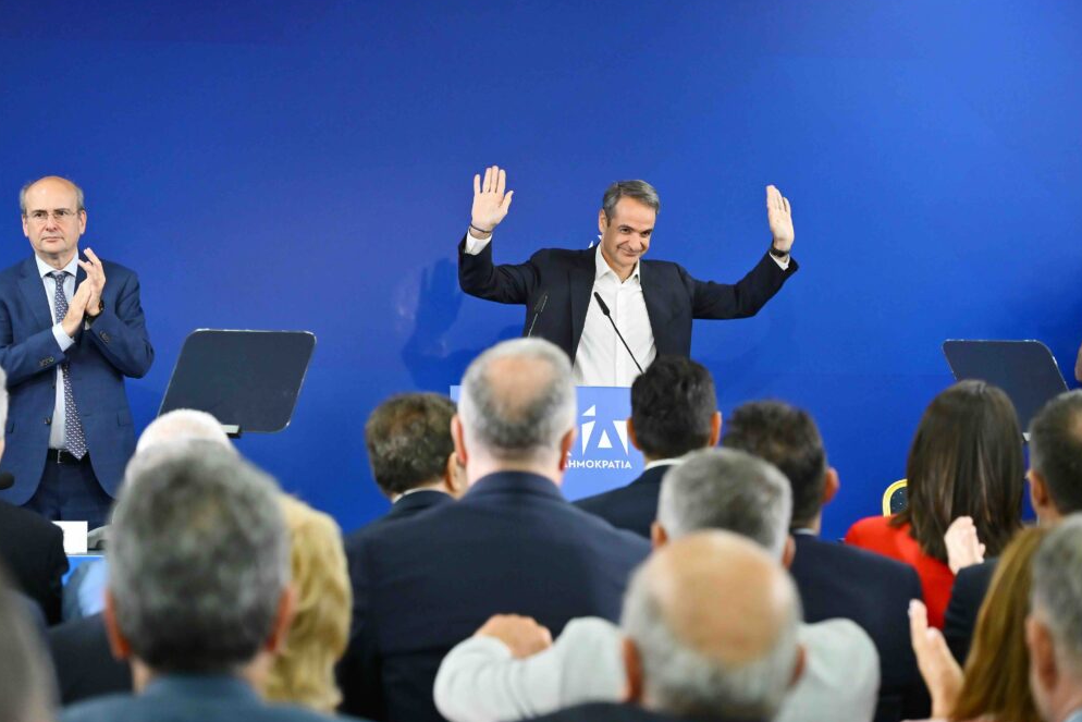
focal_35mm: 102
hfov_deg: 20.0
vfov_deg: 13.4
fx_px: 3066
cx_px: 534
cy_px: 360
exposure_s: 1/250
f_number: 4.5
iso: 5000
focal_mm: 99
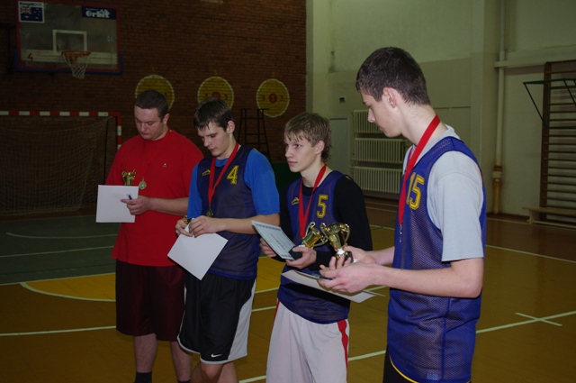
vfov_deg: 29.2
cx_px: 288
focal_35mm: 46
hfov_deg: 42.8
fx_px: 735
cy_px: 192
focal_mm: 30.63
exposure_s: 1/60
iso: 800
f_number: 5
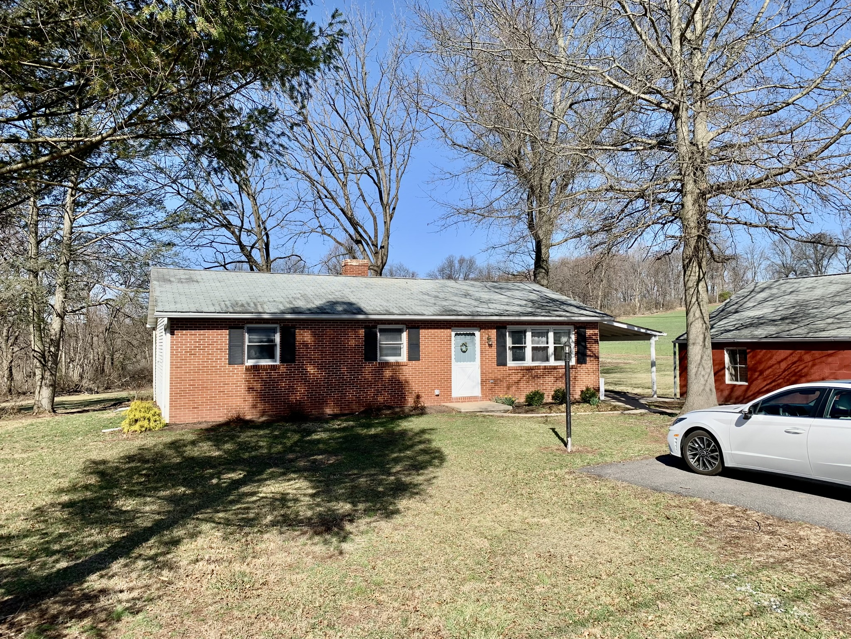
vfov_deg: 53.1
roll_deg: +0.9
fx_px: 639
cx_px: 426
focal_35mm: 26
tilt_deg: +3.7
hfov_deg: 67.3
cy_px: 320
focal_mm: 4.25
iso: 25
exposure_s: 1/1779
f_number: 1.8
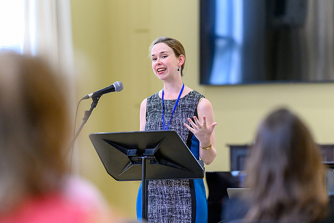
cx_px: 167
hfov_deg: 14.8
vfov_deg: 9.9
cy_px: 112
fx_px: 1290
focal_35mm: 139
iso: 3200
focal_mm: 135
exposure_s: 1/640
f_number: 1.8
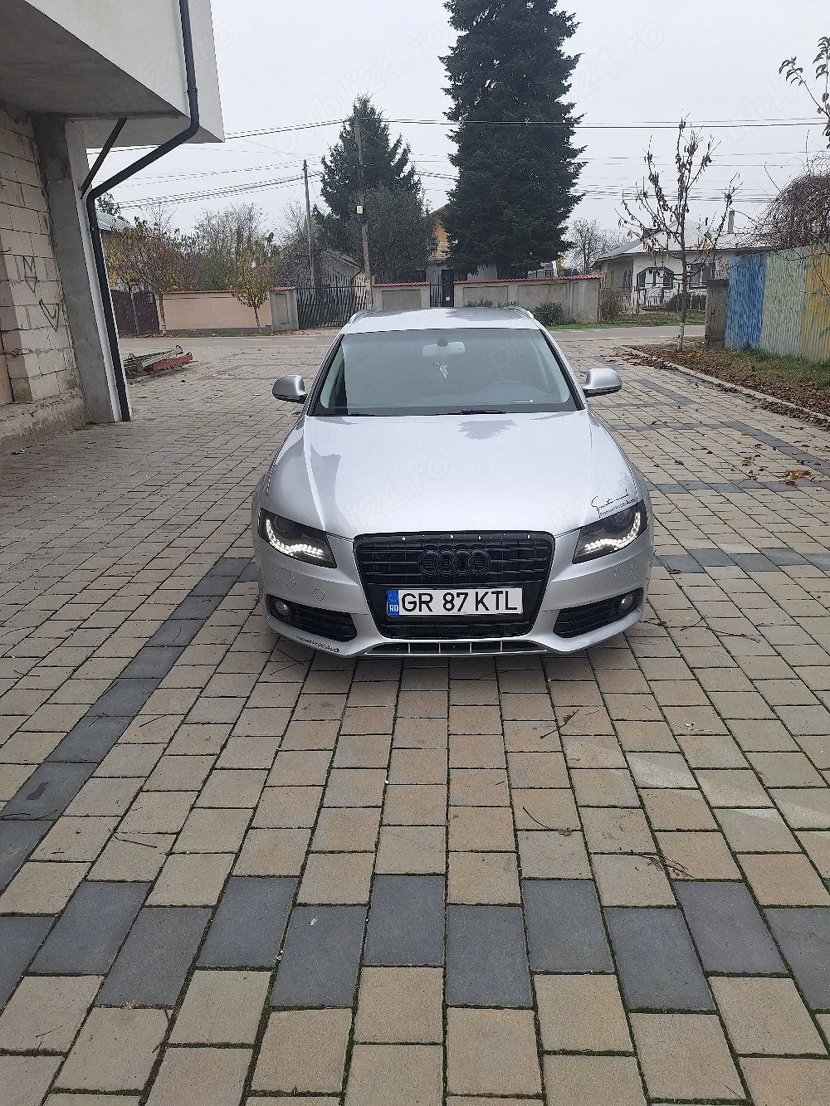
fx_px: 735
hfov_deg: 58.9
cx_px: 415
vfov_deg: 73.9
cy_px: 553
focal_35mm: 23
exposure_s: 1/154
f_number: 1.8
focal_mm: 5.54
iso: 40
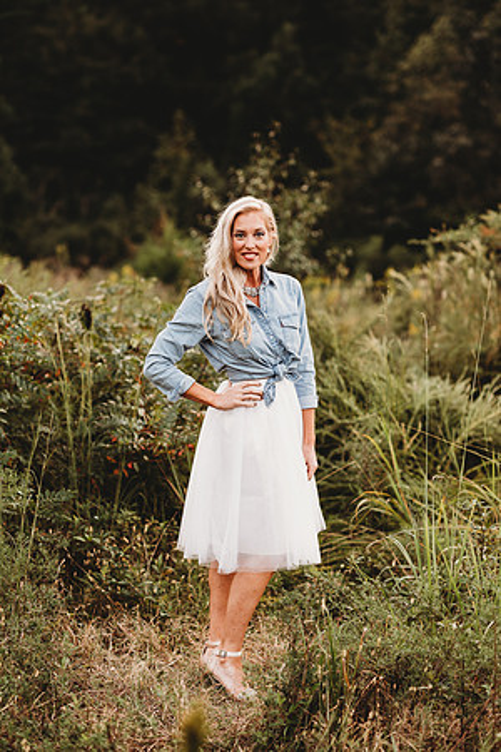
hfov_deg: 16.1
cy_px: 376
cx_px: 250
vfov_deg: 23.9
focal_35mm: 85
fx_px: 1774
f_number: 2.2
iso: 125
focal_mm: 85
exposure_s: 1/200
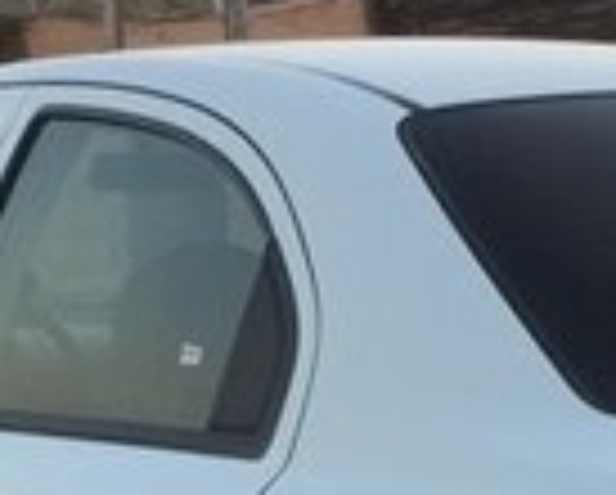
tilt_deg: -12.0
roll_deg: +1.1
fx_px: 2483
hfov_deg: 14.0
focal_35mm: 136
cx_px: 544
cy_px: 686
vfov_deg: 11.0
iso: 50
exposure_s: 1/100
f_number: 2.2
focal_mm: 4.15
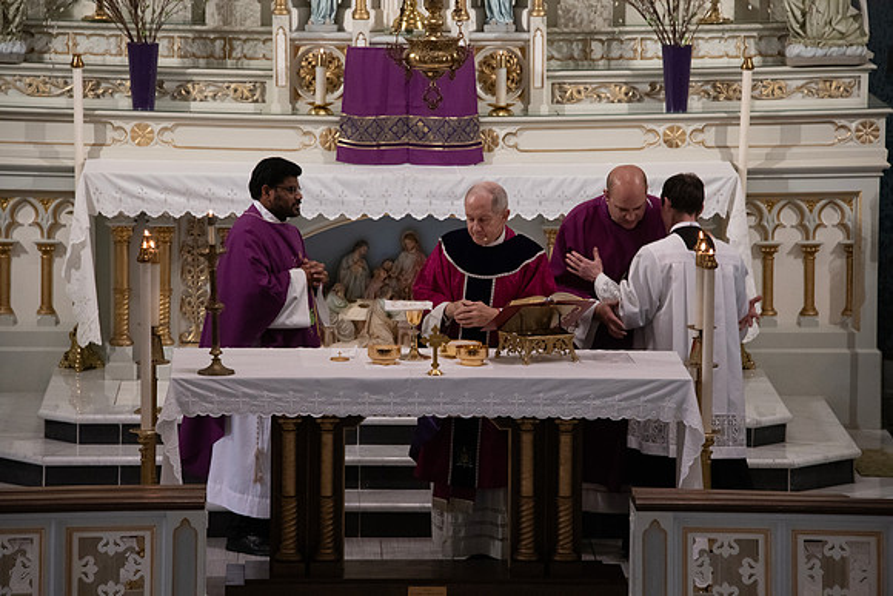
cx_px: 446
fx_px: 5210
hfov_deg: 9.8
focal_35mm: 210
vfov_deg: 6.5
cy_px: 298
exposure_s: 1/100
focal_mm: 210
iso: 4000
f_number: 9
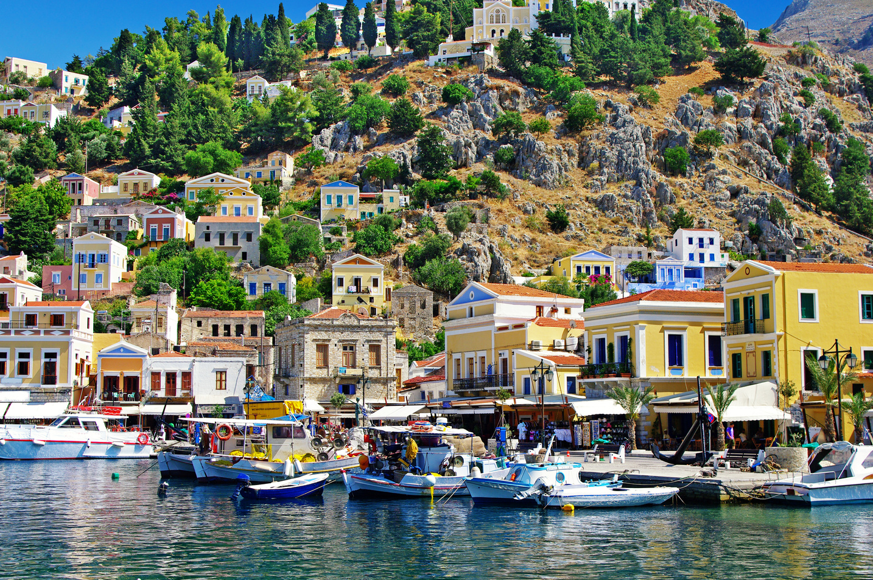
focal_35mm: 46
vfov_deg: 29.0
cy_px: 279
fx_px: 1123
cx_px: 378
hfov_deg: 42.4
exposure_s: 1/200
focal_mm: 26.2
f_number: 7.1
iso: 200
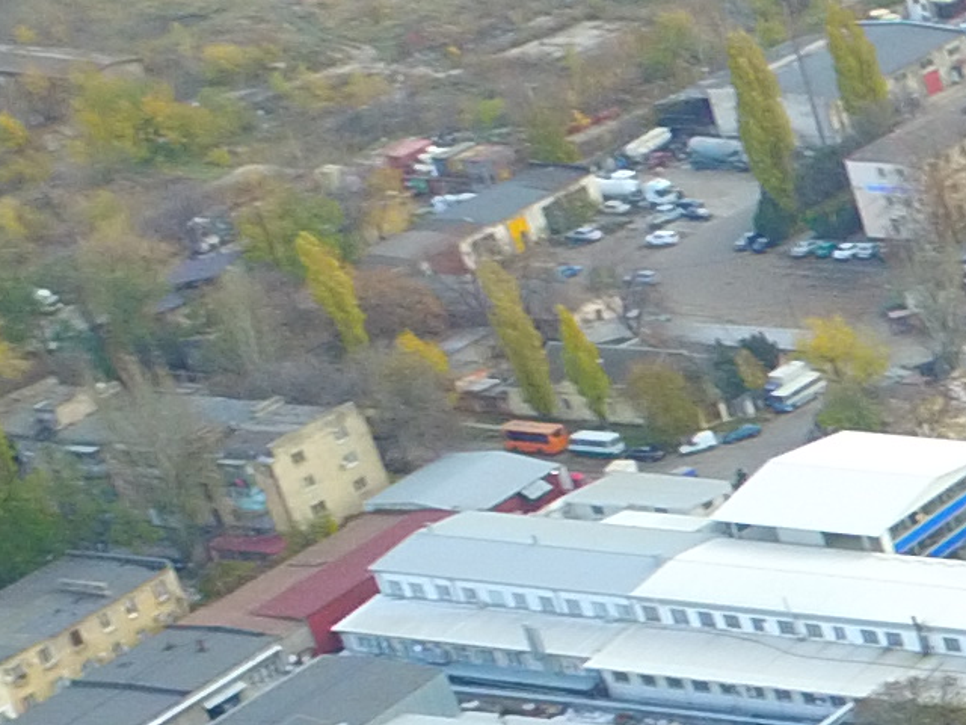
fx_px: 3488
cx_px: 2376
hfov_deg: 12.3
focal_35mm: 125
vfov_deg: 11.3
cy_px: 1118
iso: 100
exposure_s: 1/109
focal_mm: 3.61
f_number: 2.8
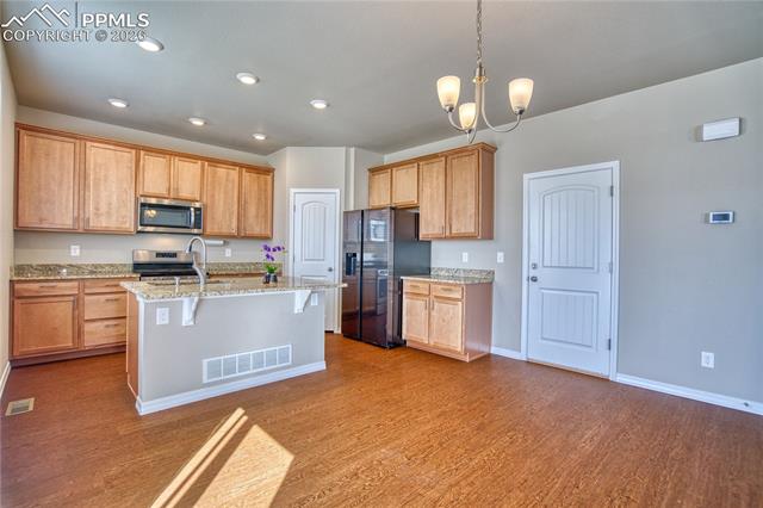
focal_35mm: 16
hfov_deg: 96.8
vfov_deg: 73.7
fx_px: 339
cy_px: 254
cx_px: 382
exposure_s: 1/160
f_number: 4
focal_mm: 16
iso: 500
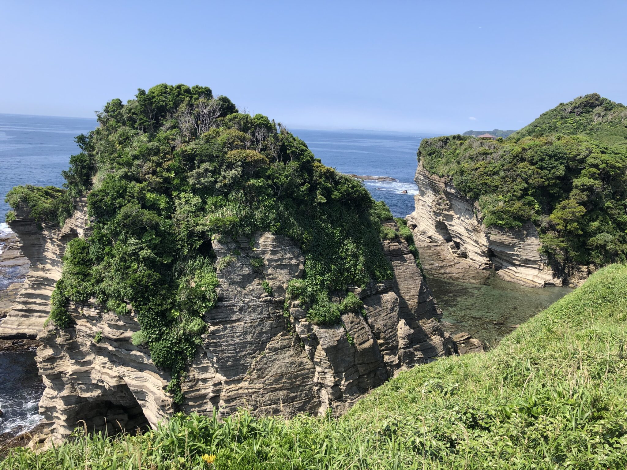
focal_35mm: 28
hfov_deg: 63.4
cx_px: 314
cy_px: 235
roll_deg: -2.1
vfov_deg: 49.7
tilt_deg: -11.5
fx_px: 507
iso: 20
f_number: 1.8
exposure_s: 1/1333
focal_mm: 3.99
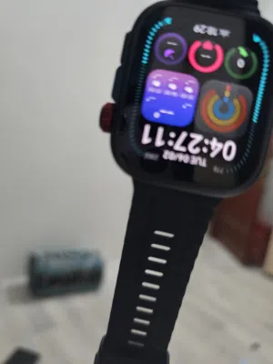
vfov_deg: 73.9
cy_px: 182
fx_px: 242
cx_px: 136
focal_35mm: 23
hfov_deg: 58.9
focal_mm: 6.3
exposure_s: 1/50
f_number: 1.7
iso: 500
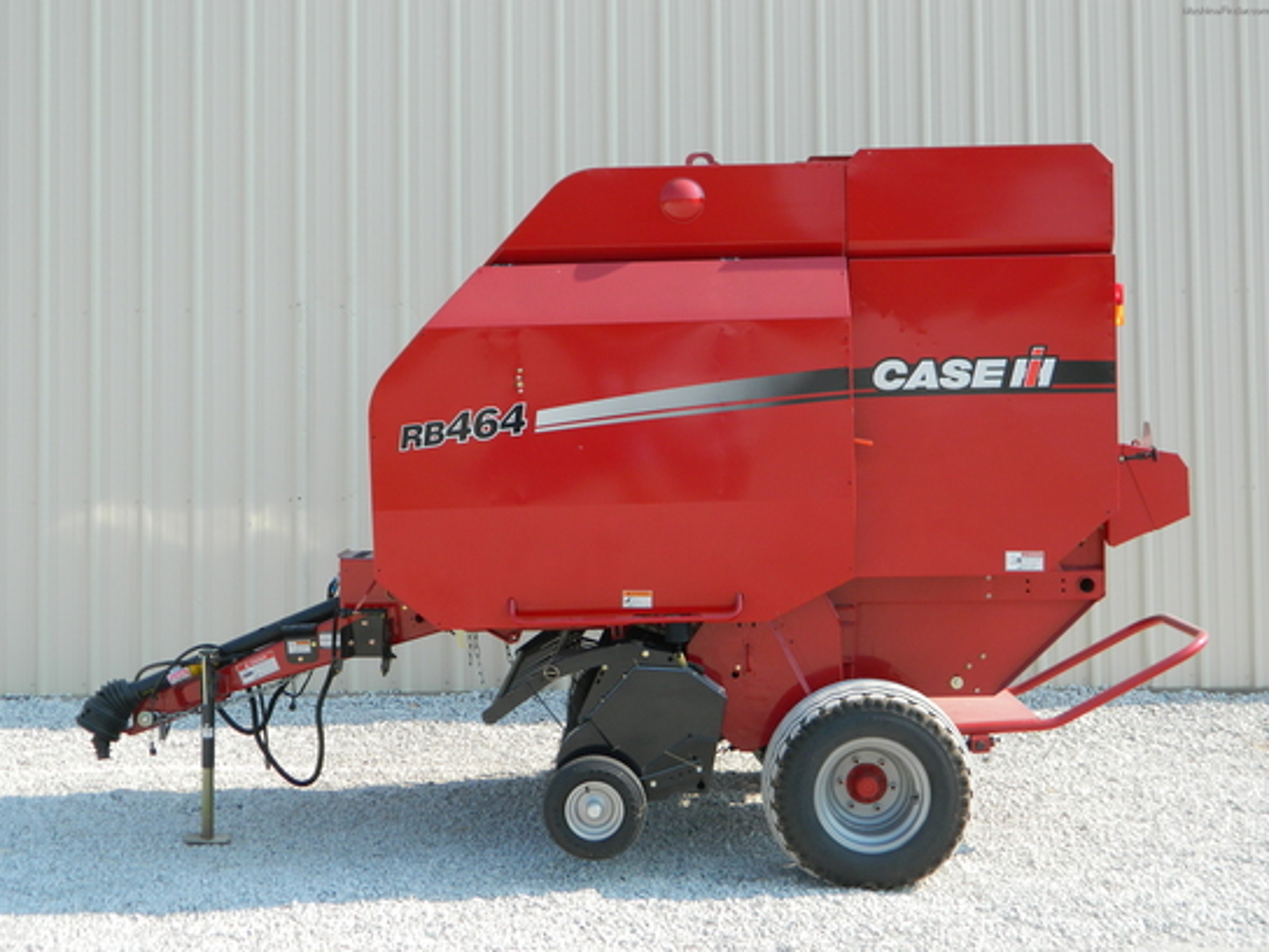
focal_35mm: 57
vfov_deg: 25.7
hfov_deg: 33.8
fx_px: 2090
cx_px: 634
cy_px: 476
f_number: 3.8
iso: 80
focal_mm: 10.2
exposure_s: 1/400
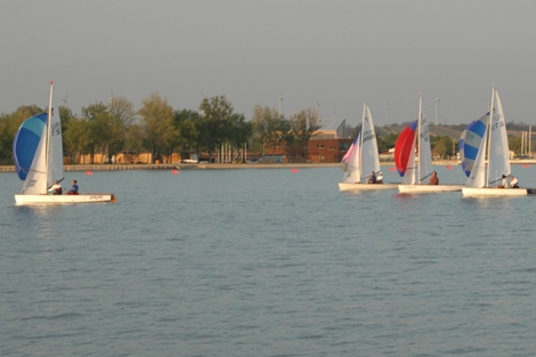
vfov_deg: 9.6
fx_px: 2128
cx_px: 316
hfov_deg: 14.3
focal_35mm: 143
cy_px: 160
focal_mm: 70
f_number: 8
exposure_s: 1/250
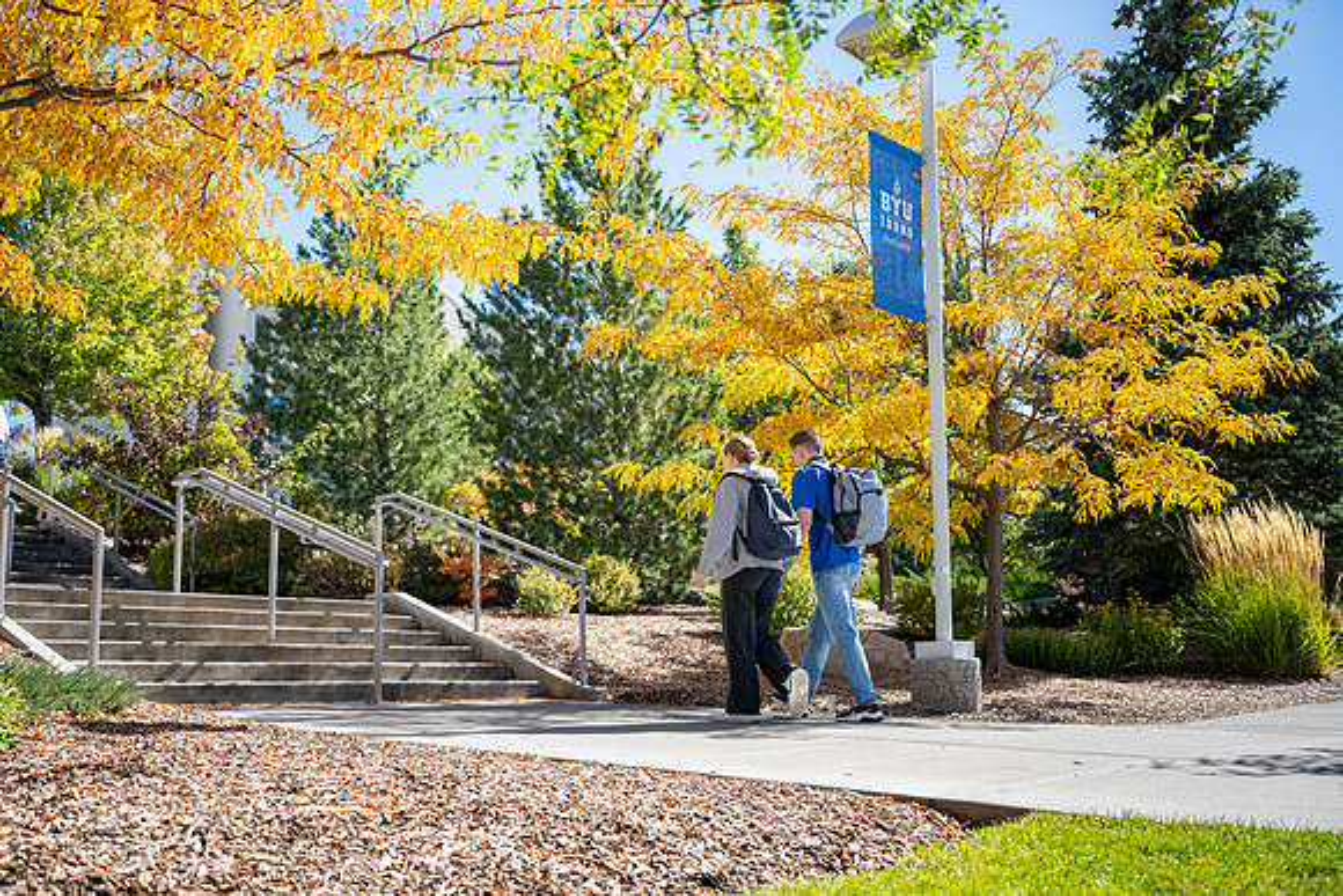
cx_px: 669
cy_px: 460
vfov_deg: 37.2
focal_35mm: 36
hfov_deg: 53.6
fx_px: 1330
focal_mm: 34
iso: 64
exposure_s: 1/800
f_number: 2.8
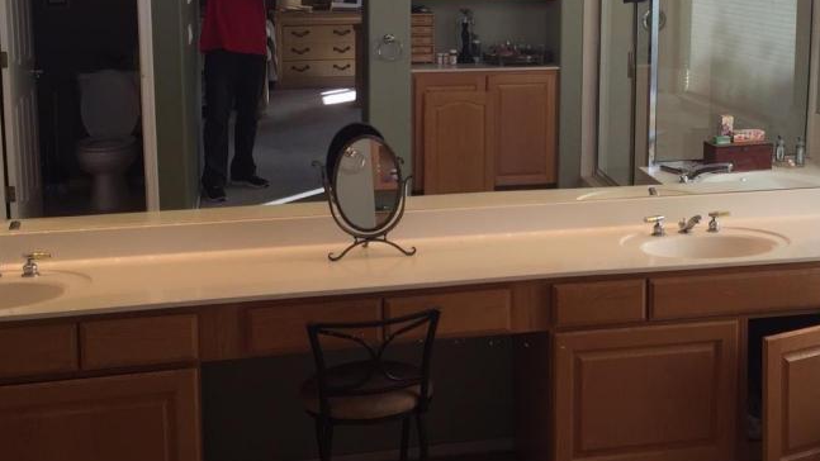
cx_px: 546
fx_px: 1087
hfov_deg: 40.8
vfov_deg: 23.6
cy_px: 95
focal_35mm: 50
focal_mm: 4.15
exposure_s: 1/120
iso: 32
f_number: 2.2
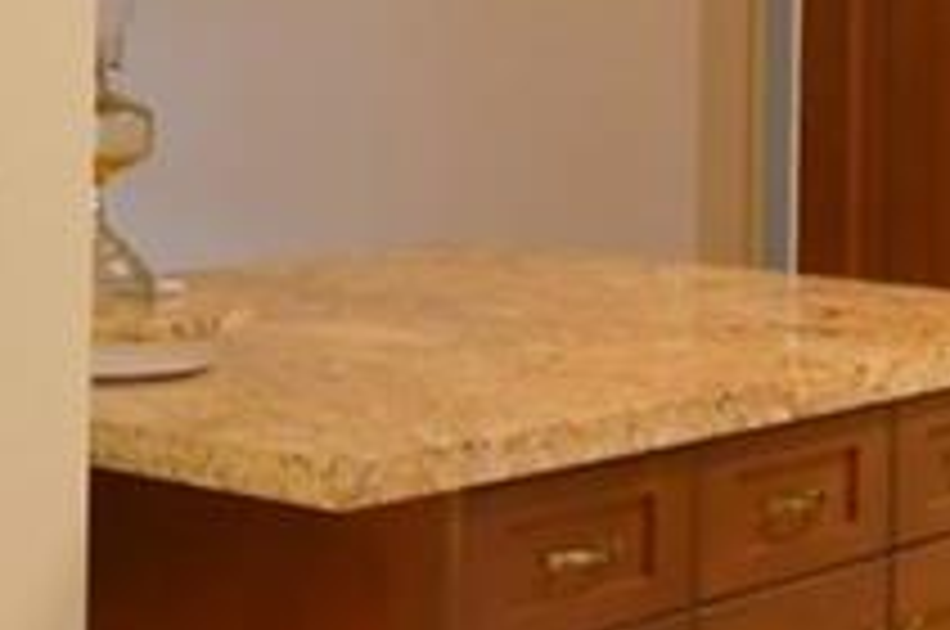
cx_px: -9
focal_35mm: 114
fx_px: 3004
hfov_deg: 17.5
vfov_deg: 11.7
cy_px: -135
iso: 400
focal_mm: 10
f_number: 4.5
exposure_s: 1/80
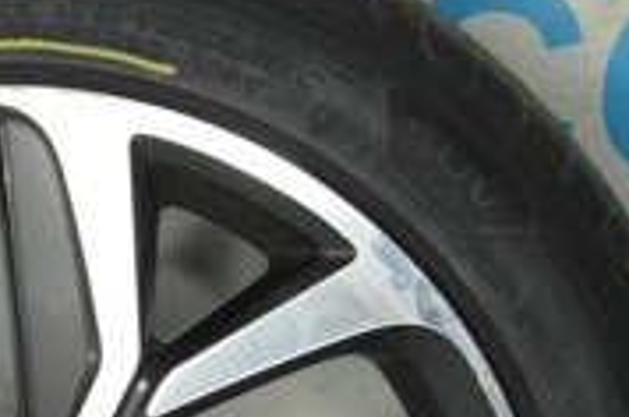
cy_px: 585
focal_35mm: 162
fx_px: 2825
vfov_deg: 8.3
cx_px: 42
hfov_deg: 12.6
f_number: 10
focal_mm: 30
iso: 3200
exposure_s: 1/60
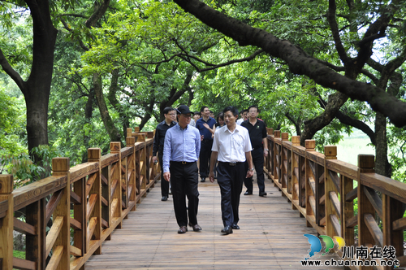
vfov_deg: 17.4
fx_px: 879
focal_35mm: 78
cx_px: 203
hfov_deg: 26.0
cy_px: 135
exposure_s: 1/30
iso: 400
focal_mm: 52
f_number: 5.6
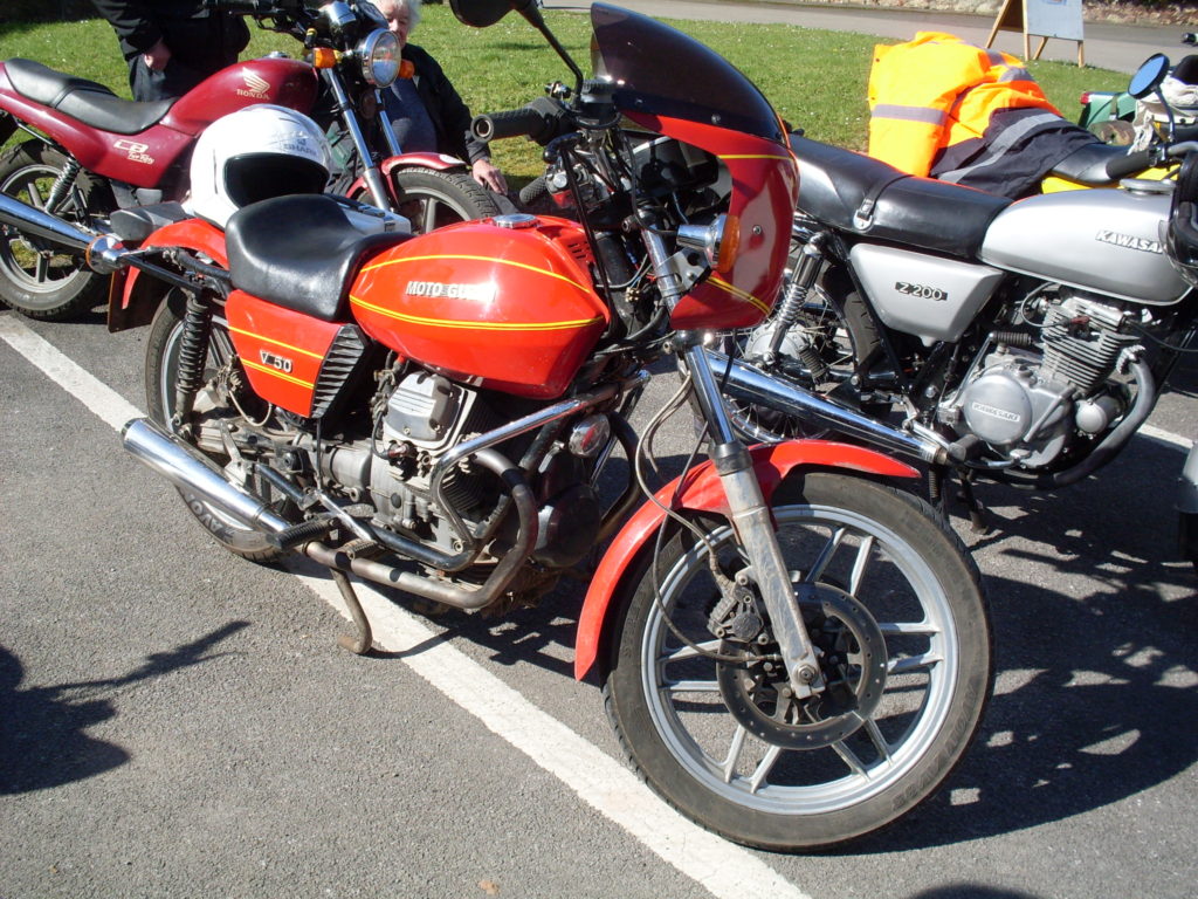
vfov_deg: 37.7
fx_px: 1315
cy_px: 450
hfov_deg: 49.0
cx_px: 599
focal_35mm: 38
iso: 80
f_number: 8.4
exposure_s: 1/125
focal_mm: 6.3
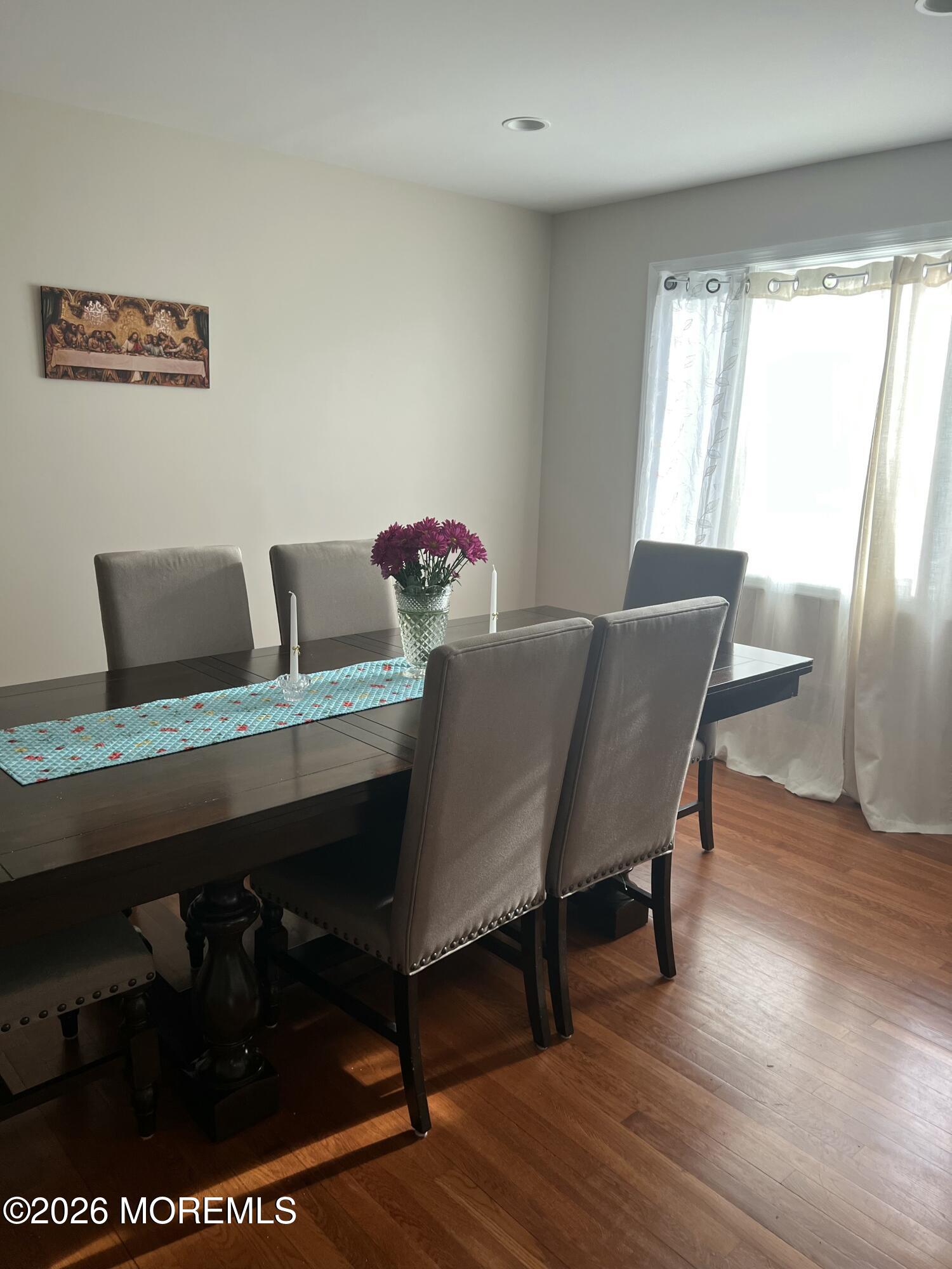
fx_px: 953
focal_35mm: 26
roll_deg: -1.3
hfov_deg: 53.1
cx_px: 476
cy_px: 634
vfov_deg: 67.3
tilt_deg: -11.5
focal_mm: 5.7
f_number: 1.5
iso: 100
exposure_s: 1/120
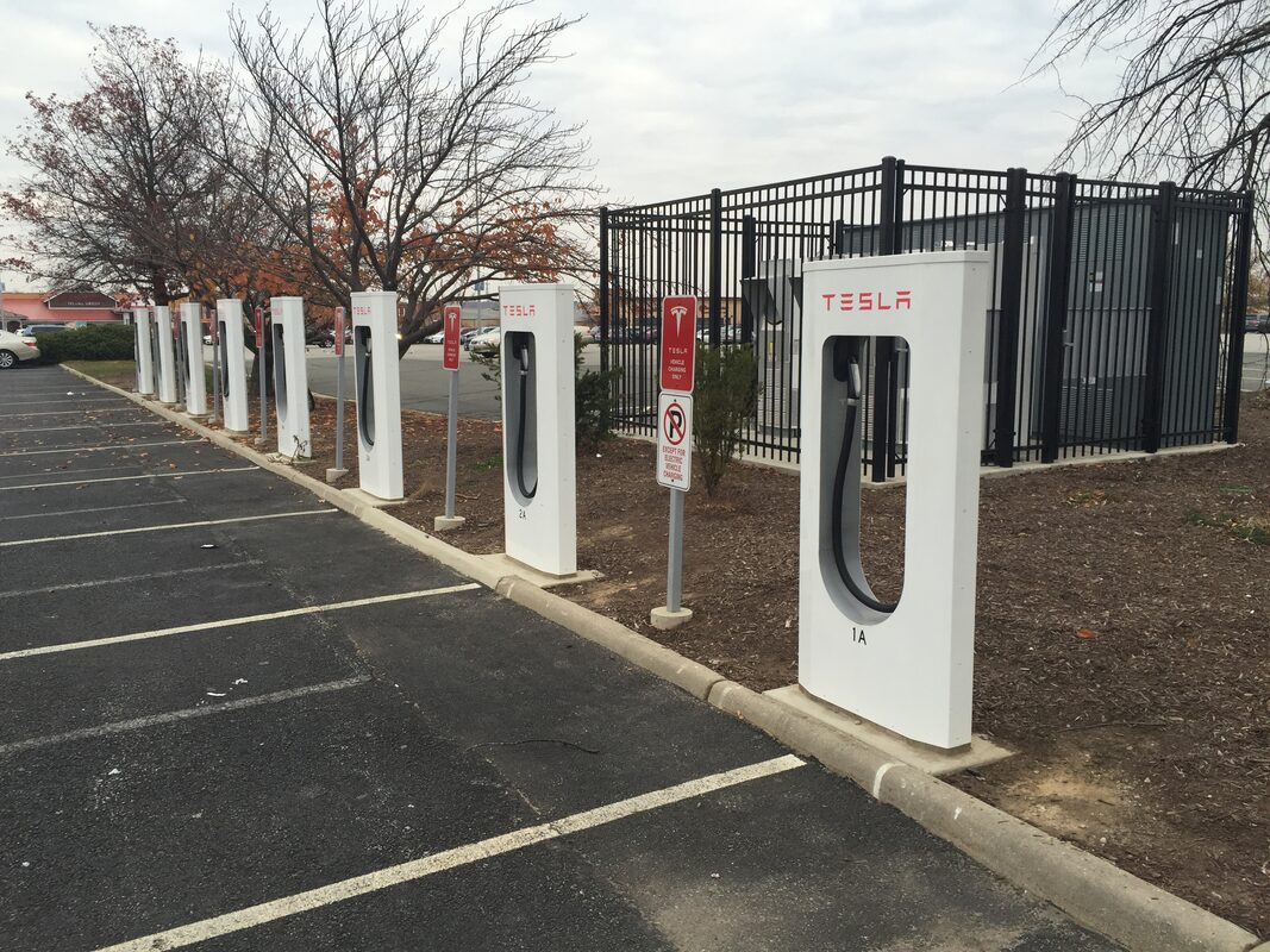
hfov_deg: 61.7
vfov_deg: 48.2
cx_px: 635
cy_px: 476
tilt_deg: -8.7
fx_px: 1064
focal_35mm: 29
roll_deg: +0.6
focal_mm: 4.15
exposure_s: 1/120
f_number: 2.2
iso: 50
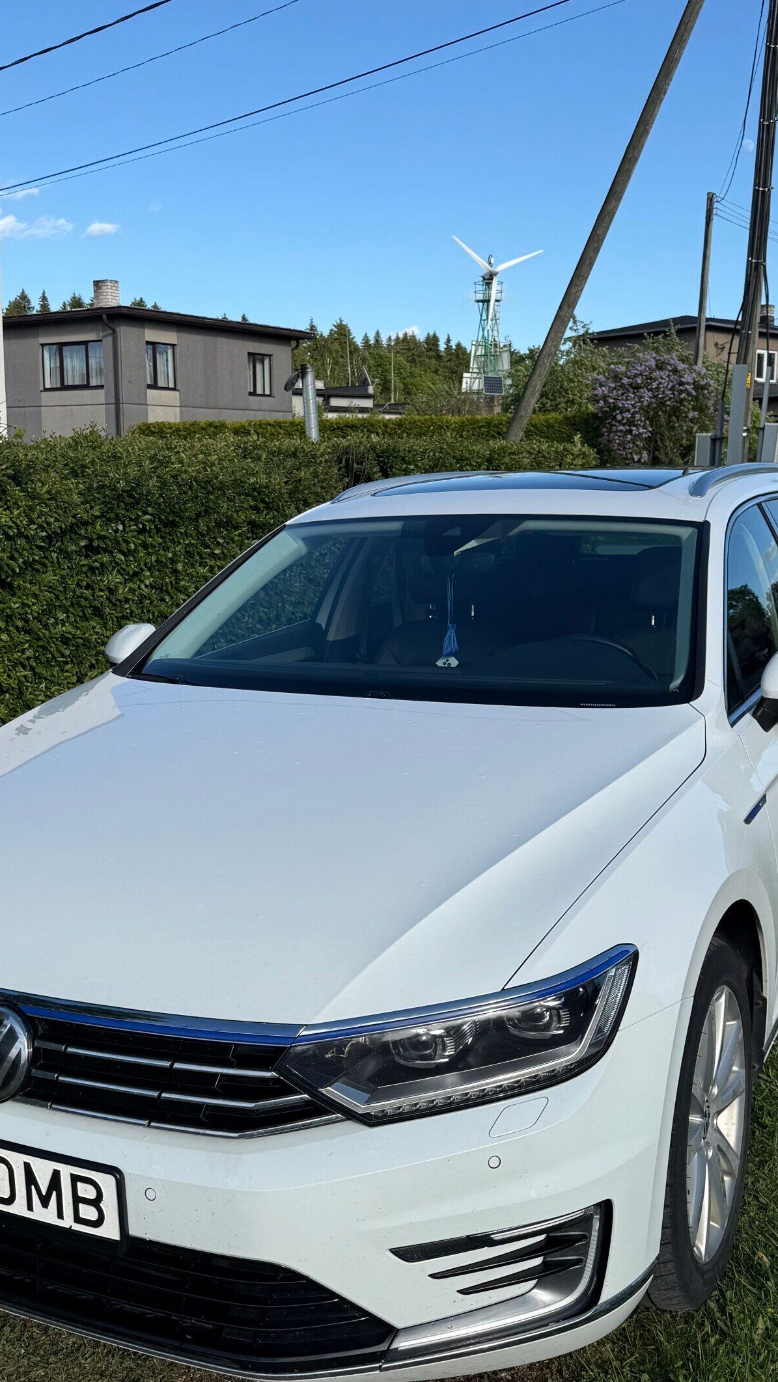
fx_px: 1173
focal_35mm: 32
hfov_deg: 36.6
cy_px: 750
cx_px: 335
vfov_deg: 60.9
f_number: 1.78
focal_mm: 6.76
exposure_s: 1/4975
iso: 80
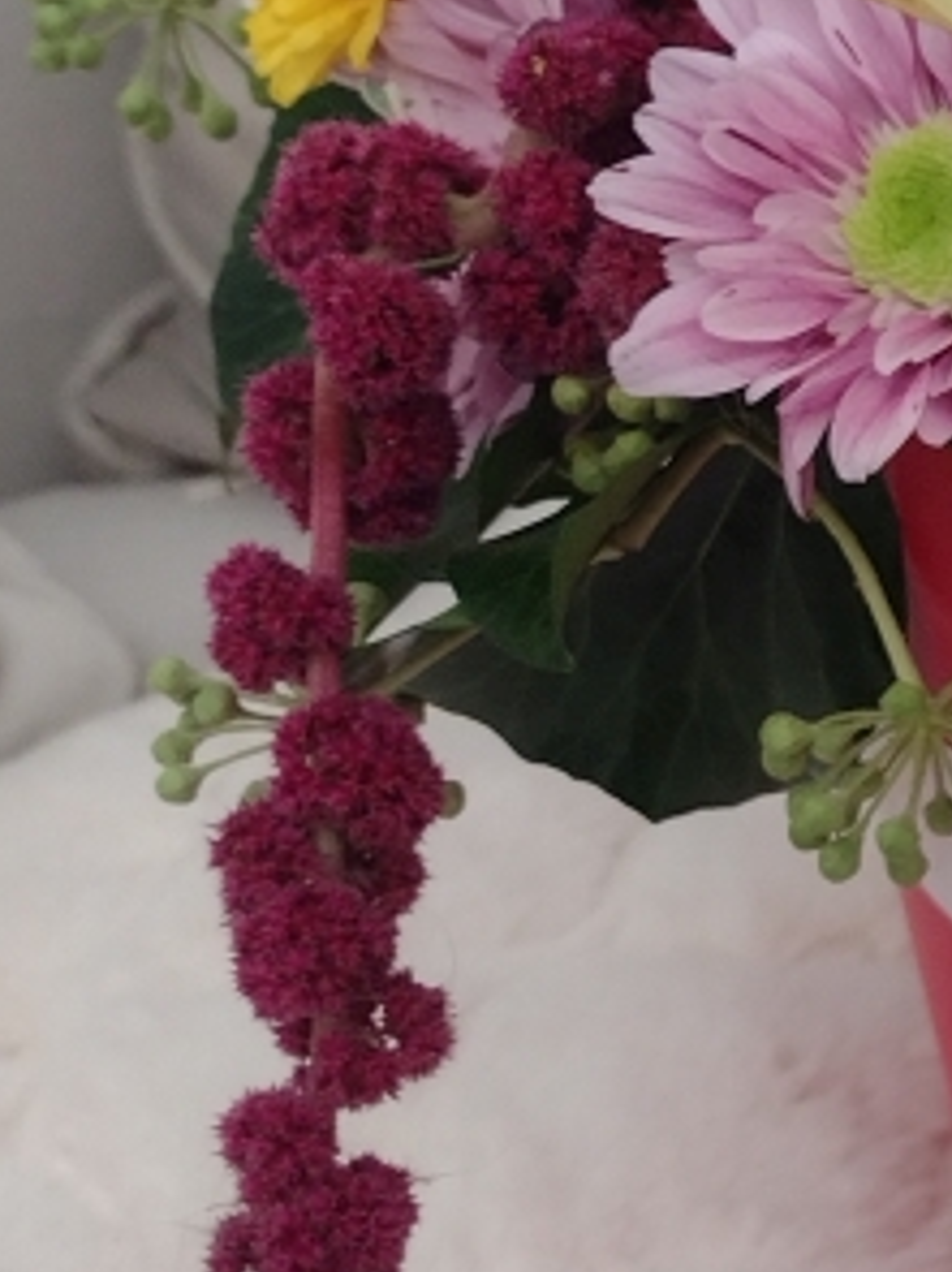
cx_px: 1943
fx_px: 4477
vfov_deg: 16.1
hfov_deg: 11.0
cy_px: 882
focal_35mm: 122
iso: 306
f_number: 1.7
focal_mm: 4.71
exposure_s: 1/50
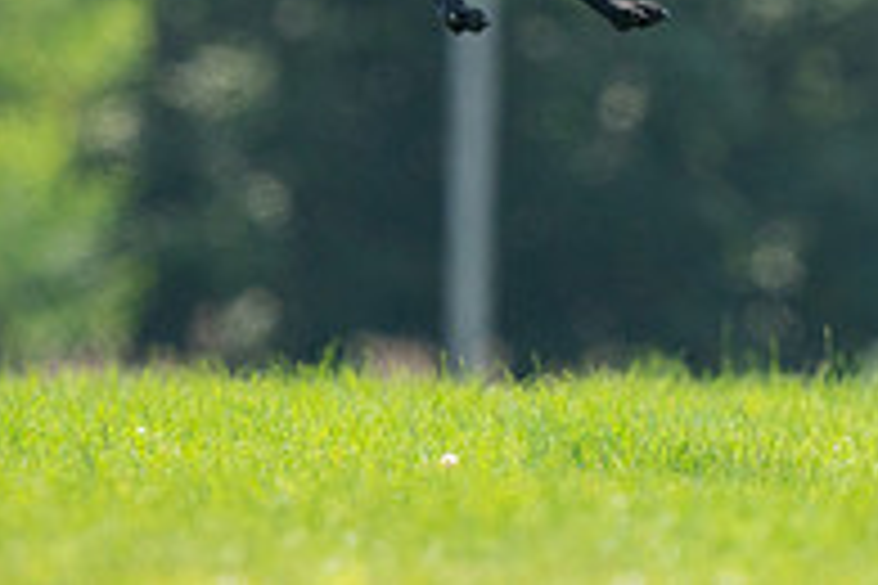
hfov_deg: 1.2
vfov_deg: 0.8
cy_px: -281
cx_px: 473
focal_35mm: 1781
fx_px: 43433
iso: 2000
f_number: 6.3
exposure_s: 1/4000
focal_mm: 600
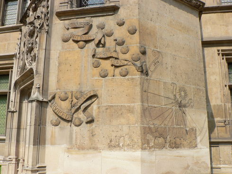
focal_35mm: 35
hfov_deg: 52.6
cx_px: 116
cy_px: 87
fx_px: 235
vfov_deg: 40.7
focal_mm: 6
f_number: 5.6
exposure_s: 1/320
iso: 64
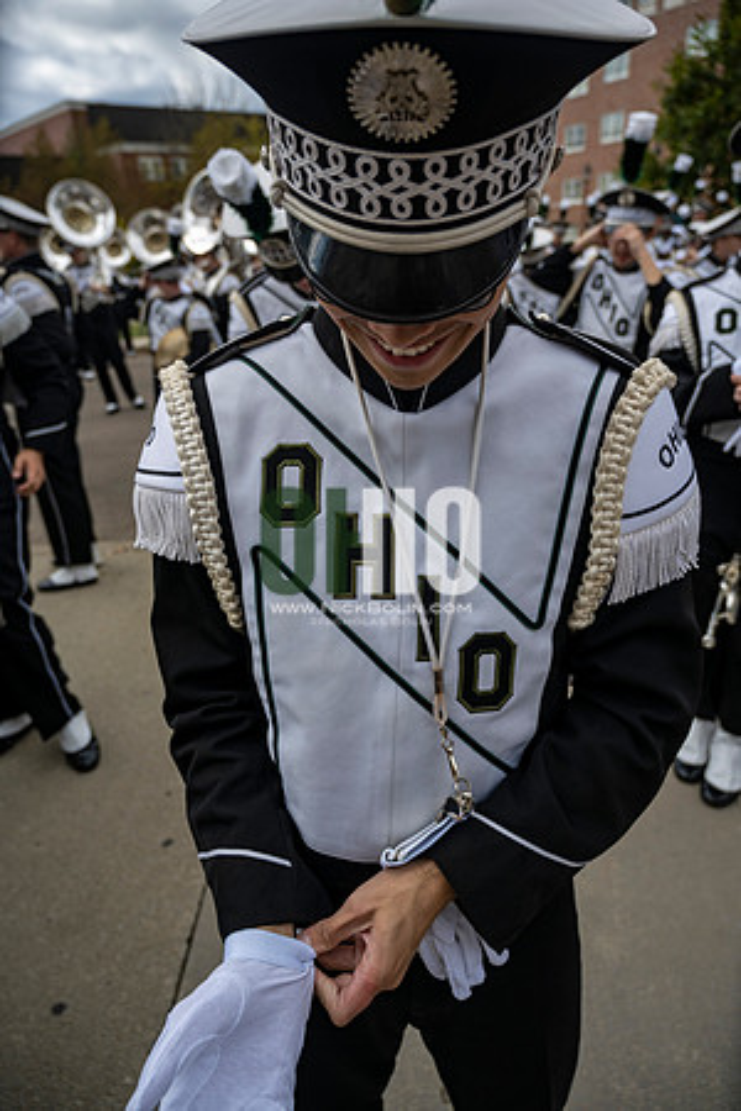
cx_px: 370
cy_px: 556
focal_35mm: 24
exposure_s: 1/1000
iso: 100
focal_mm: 24
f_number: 4
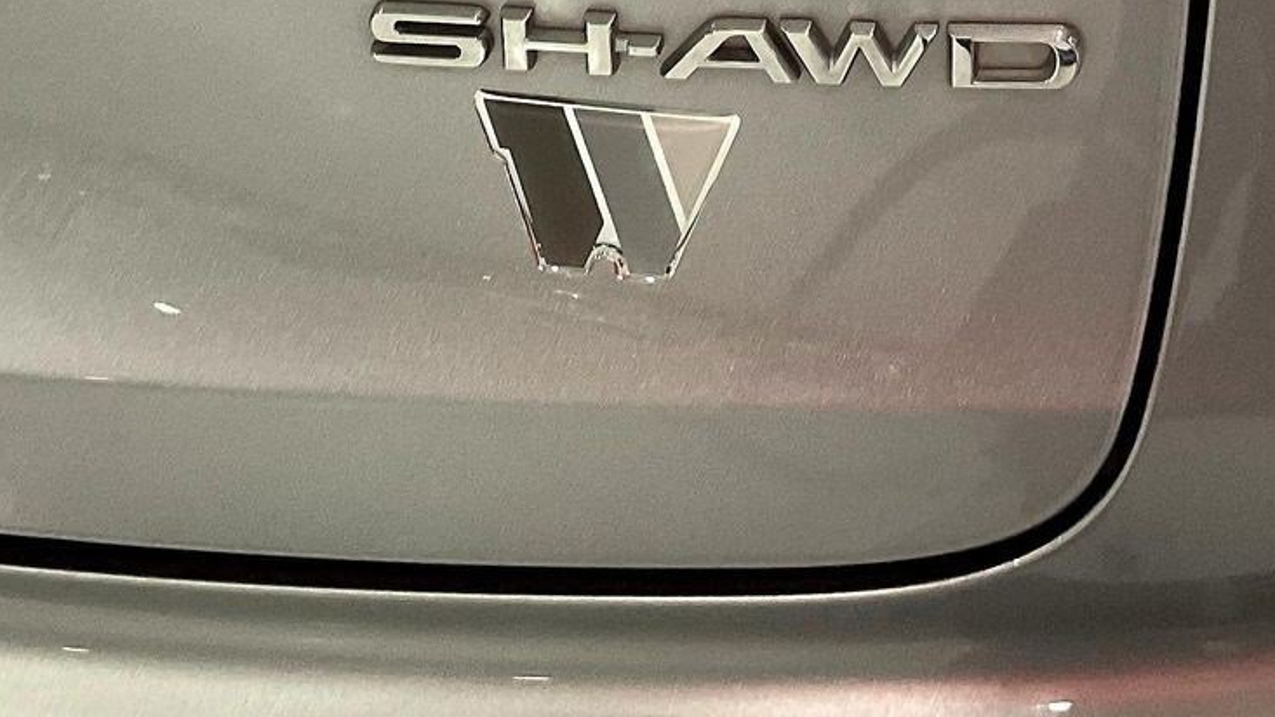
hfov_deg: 30.6
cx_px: 581
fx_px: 2332
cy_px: -271
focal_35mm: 69
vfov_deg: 16.3
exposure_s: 1/55
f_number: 1.8
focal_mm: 3
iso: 200
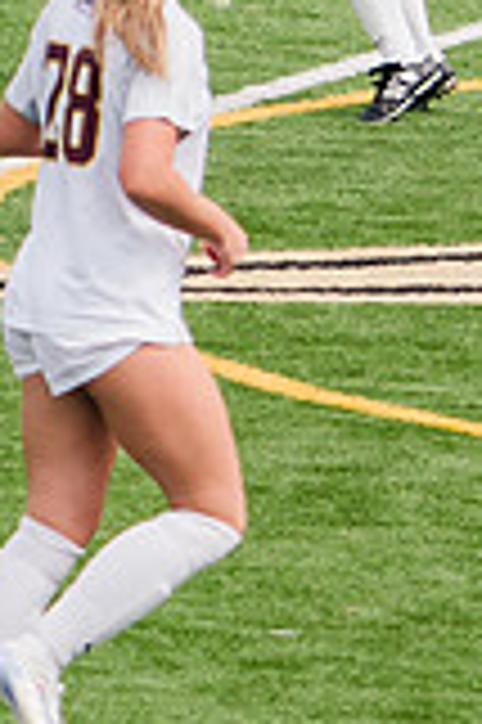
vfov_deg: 1.9
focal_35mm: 1095
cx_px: 380
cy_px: -216
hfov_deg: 1.3
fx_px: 22037
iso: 400
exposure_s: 1/1600
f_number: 5.6
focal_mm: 200
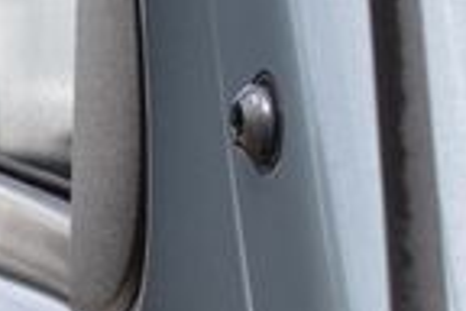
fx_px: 4740
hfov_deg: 5.5
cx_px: -401
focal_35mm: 366
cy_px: 39
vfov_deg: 3.8
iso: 400
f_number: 10
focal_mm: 55
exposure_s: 1/250
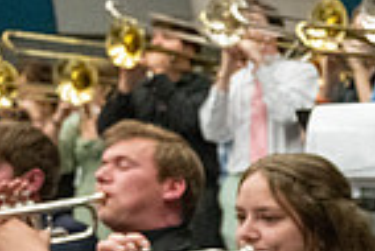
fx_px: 1022
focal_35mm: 98
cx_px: 644
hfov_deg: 17.5
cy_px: 382
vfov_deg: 13.2
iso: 10000
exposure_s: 1/500
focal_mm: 24
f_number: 4
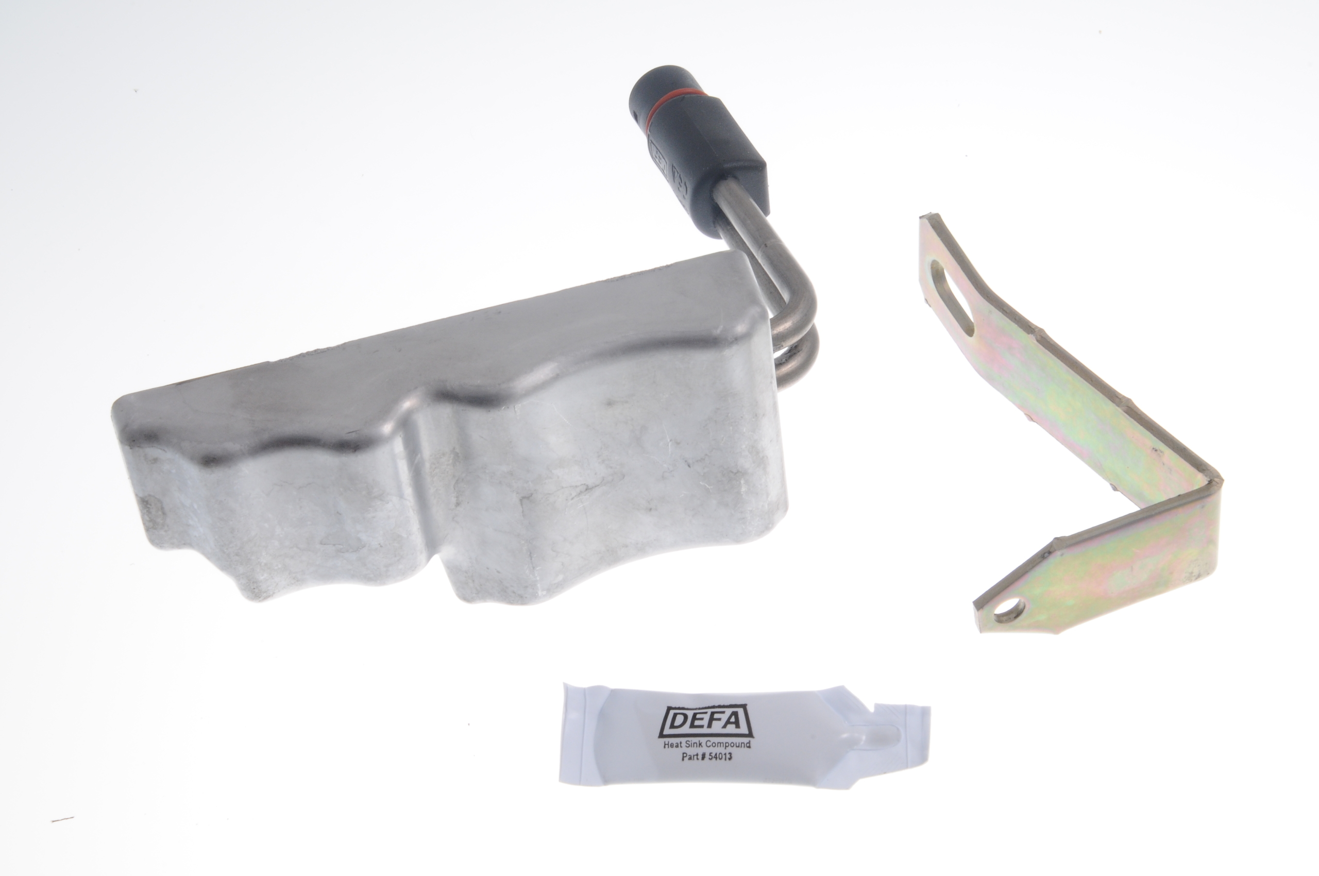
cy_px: 438
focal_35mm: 87
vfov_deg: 15.7
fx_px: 3184
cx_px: 660
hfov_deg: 23.4
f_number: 22
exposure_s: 1/160
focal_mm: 58
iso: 400
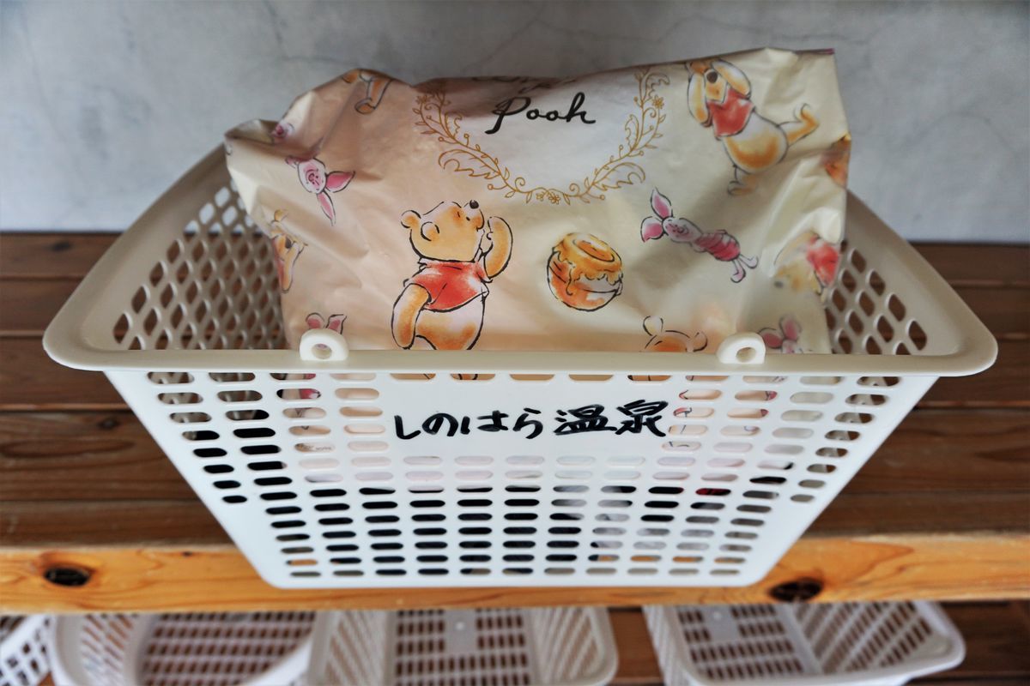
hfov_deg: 73.7
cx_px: 515
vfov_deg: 53.1
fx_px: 687
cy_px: 343
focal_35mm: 24
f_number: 4
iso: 250
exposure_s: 1/60
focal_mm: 16
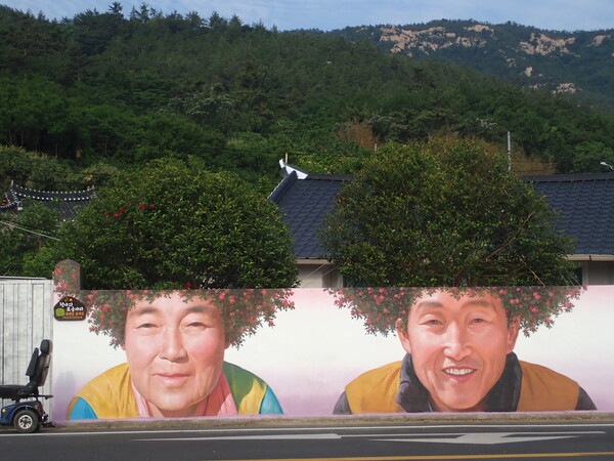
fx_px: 1153
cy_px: 230
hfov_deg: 29.8
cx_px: 307
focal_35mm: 65
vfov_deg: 22.6
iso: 100
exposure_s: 1/500
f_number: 5
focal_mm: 11.78
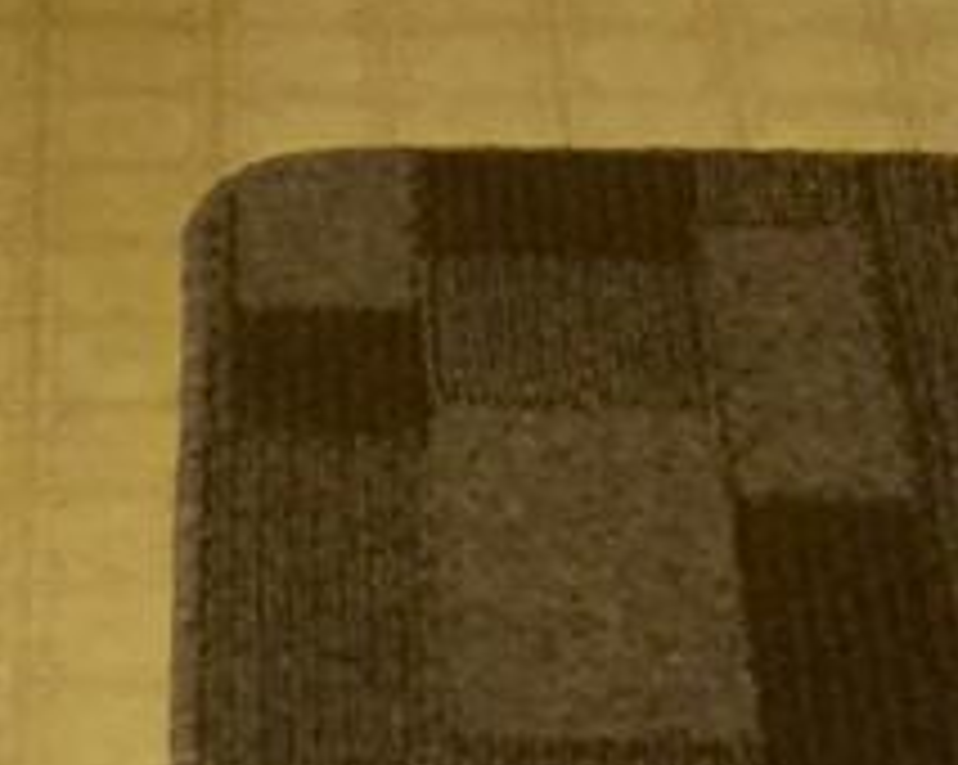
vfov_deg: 5.2
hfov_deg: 7.2
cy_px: -2223
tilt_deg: -6.2
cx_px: -16
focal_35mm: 266
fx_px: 7535
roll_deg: -0.7
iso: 32
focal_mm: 4.15
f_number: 2.2
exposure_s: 1/15
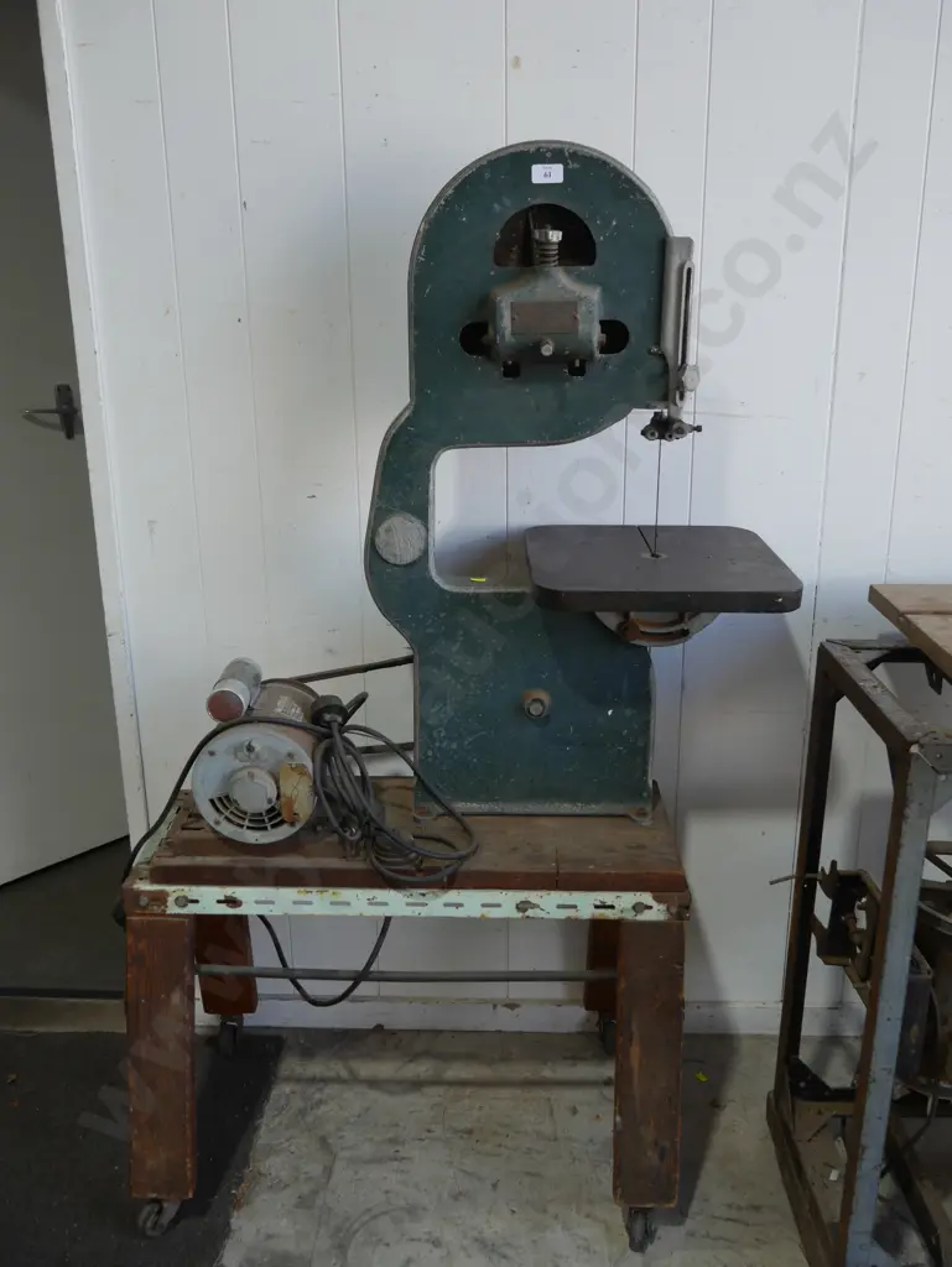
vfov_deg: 56.8
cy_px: 634
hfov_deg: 44.2
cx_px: 476
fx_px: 1172
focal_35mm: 32
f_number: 3.6
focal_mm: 16
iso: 200
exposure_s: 1/125
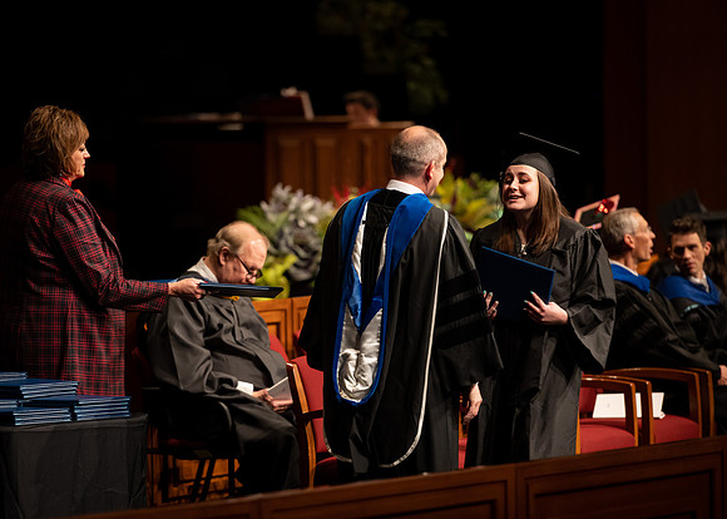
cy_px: 267
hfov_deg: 8.9
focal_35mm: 226
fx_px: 4664
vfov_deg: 6.4
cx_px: 332
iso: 1250
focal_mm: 200
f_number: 2.8
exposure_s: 1/200
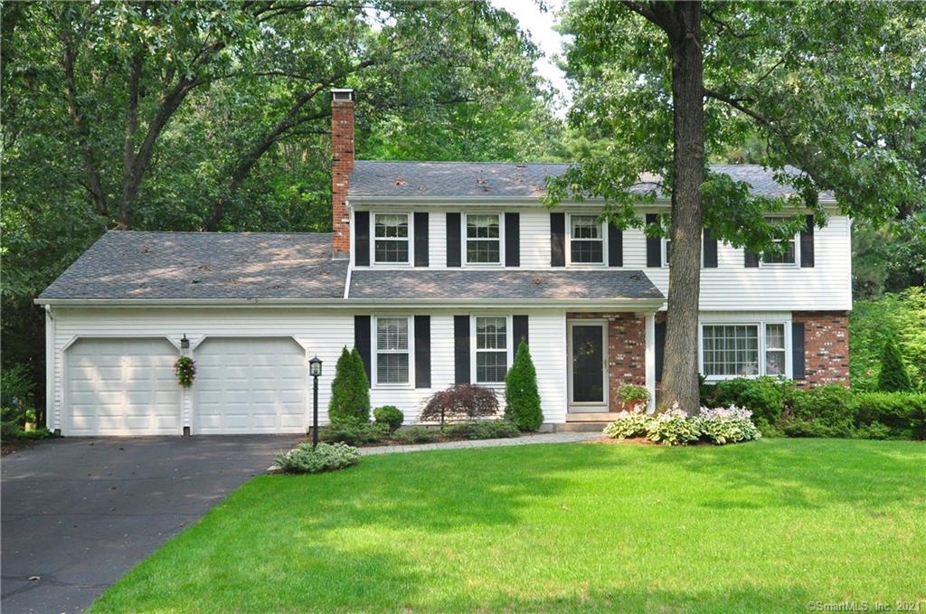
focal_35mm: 30
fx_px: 770
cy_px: 307
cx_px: 463
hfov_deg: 62.0
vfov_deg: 43.5
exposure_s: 1/320
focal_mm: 20
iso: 1000
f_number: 8
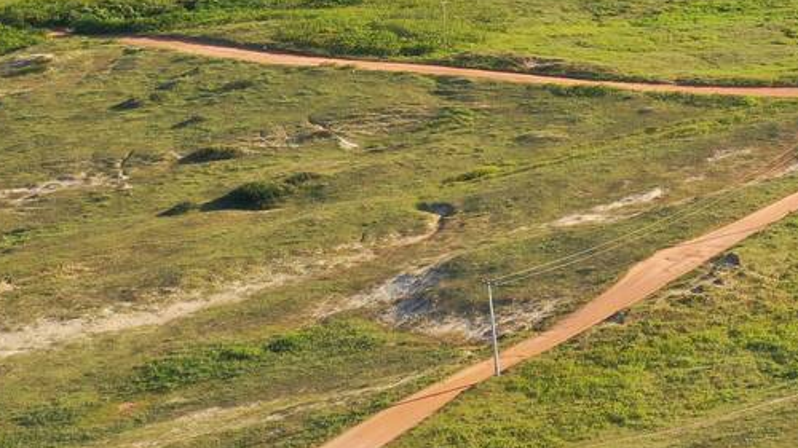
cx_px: 1170
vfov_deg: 12.5
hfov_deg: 19.7
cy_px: -64
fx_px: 2010
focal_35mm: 95
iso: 100
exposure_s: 1/320
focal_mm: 10.26
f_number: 5
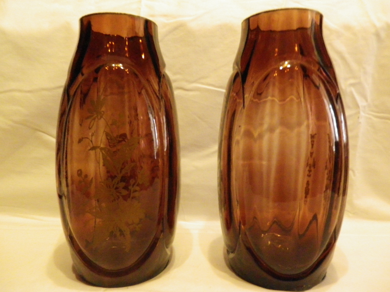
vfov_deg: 54.9
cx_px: 195
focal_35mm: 25
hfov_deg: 69.4
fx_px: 282
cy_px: 146
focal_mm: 4.5
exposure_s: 1/13
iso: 800
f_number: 3.5
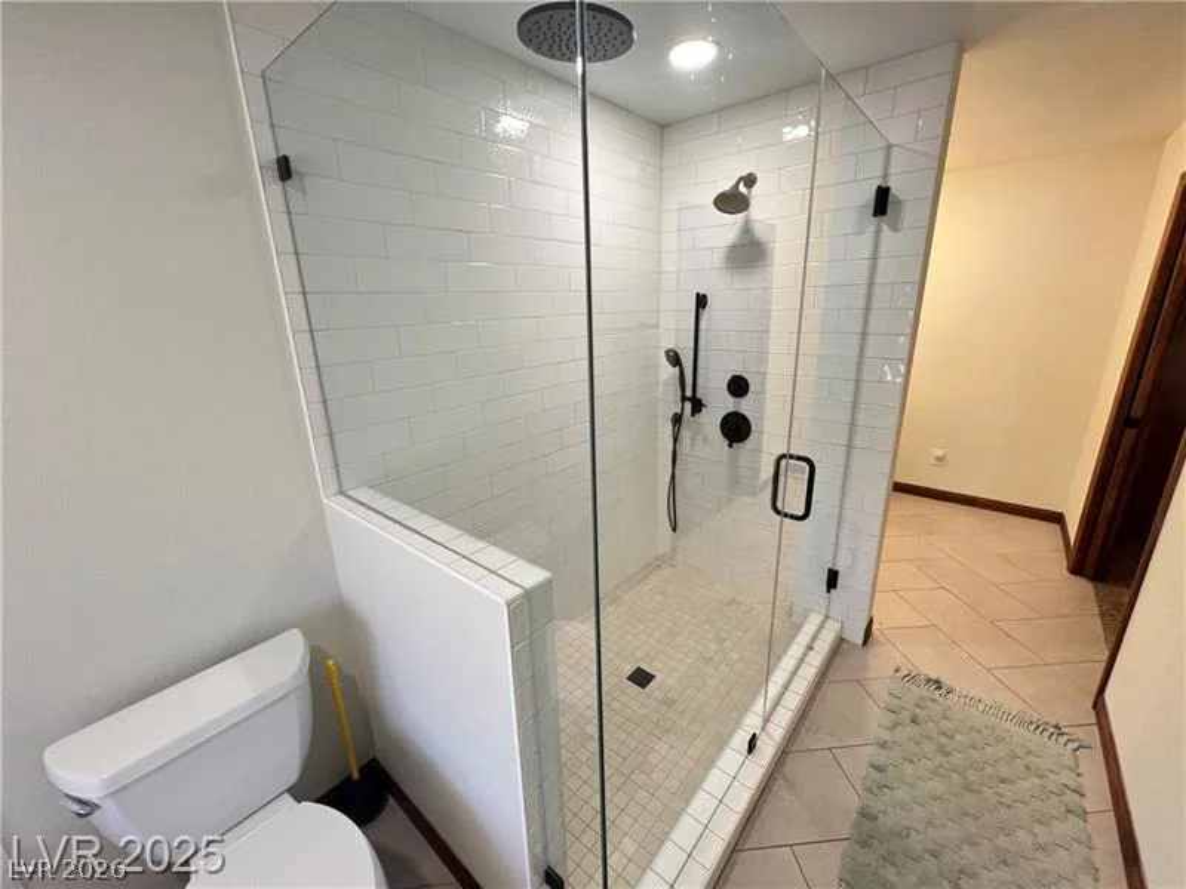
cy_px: 444
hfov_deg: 106.2
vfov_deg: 89.9
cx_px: 593
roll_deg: +2.3
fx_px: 445
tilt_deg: -16.3
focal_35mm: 13
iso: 250
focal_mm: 1.57
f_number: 1.8
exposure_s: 1/60
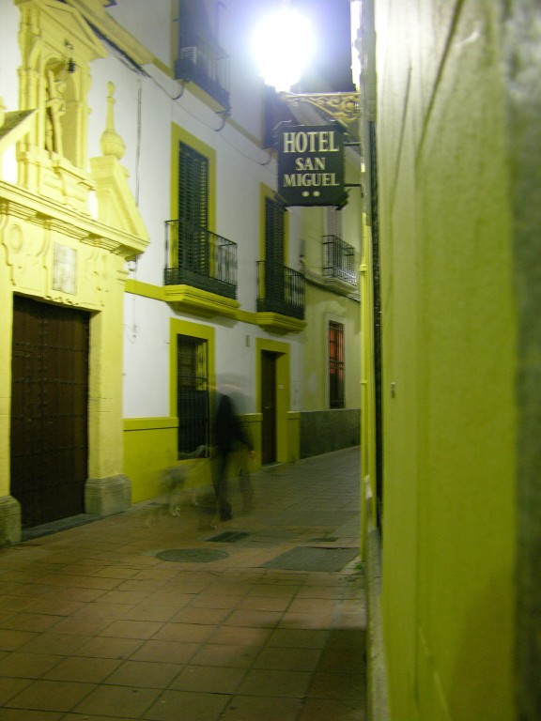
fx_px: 729
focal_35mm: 35
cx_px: 270
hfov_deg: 40.7
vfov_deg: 52.6
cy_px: 360
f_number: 2.8
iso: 200
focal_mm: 8.9
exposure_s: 1
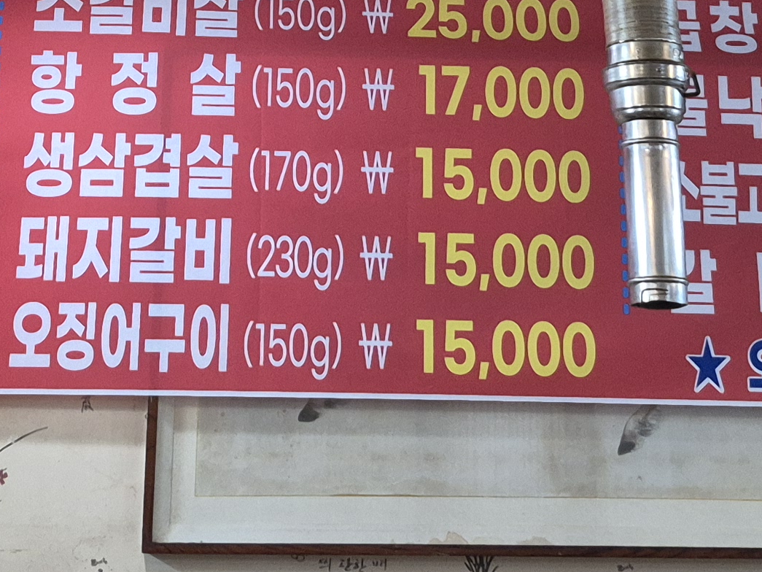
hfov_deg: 22.2
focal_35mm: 88
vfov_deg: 15.6
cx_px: 356
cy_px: -250
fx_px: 1937
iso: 640
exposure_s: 1/120
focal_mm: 5.4
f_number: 1.8
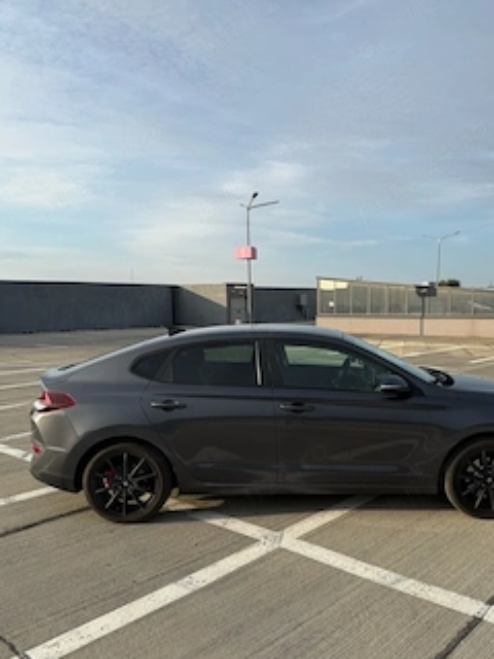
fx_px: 571
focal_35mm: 30
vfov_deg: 59.9
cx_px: 303
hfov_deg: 46.5
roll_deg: +0.3
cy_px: 356
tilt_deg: -5.1
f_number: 1.78
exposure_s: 1/3021
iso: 80
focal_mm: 6.76
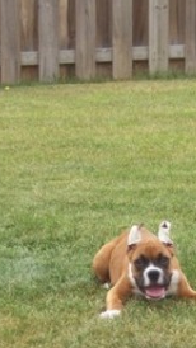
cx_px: 192
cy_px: 235
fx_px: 2089
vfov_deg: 9.5
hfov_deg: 5.4
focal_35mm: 226
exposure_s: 1/125
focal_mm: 16.6
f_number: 4.9
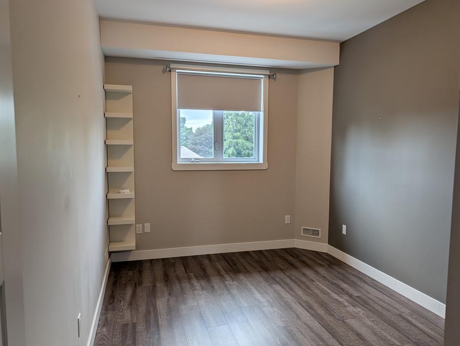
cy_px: 175
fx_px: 333
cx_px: 230
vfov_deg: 55.0
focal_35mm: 25
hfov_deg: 69.3
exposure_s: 1/612
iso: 22
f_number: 1.68
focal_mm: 6.9
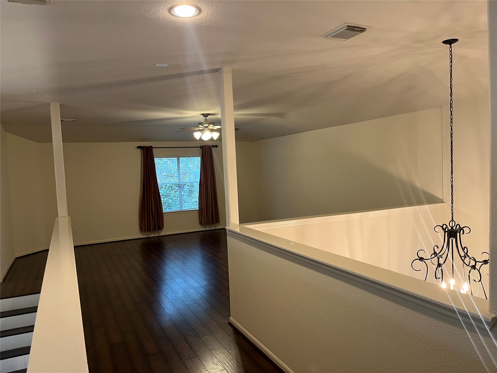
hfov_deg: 67.3
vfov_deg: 53.1
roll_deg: +2.8
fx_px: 373
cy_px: 186
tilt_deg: -3.6
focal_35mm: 26
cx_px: 248
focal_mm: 5.1
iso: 200
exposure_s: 1/60
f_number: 1.6
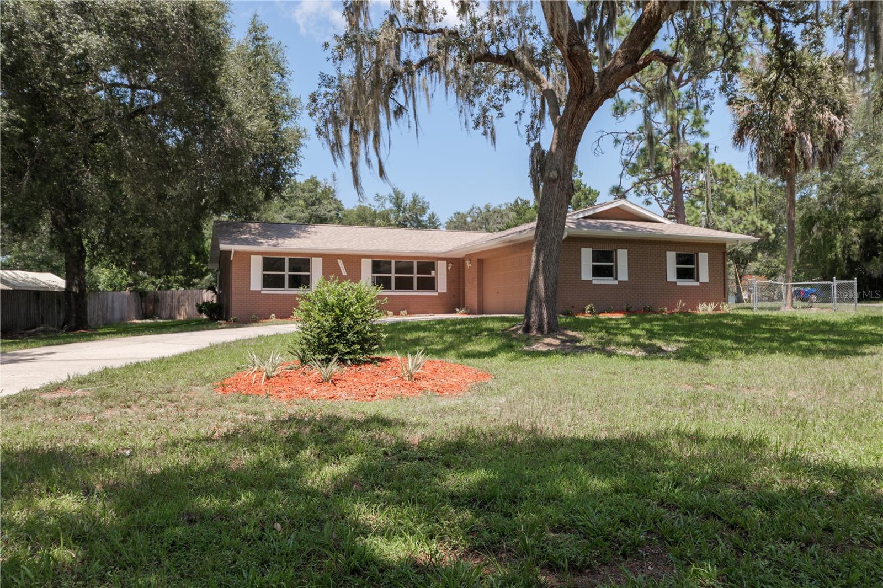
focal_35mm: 29
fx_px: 711
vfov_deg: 44.9
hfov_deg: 63.7
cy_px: 294
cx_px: 442
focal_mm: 28
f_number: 8
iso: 640
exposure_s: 1/1250
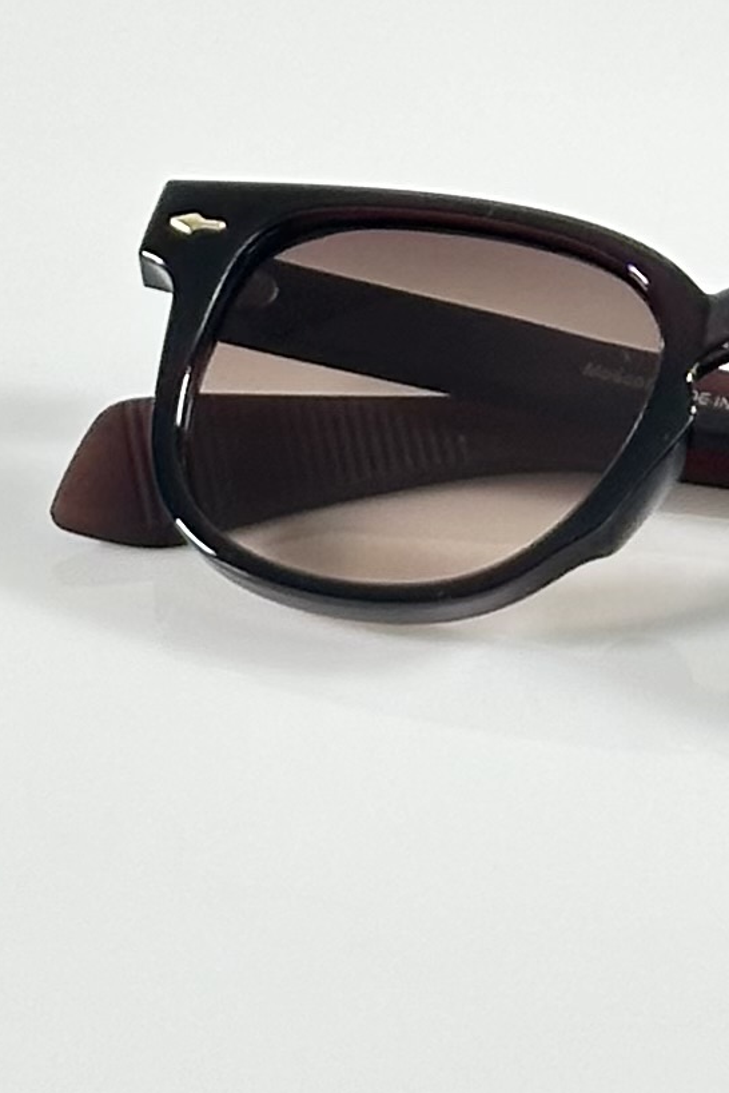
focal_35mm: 246
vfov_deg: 8.2
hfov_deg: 5.6
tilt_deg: -25.5
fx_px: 7465
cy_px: -461
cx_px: 654
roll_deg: +0.9
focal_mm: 6.86
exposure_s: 1/100
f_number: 1.78
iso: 125
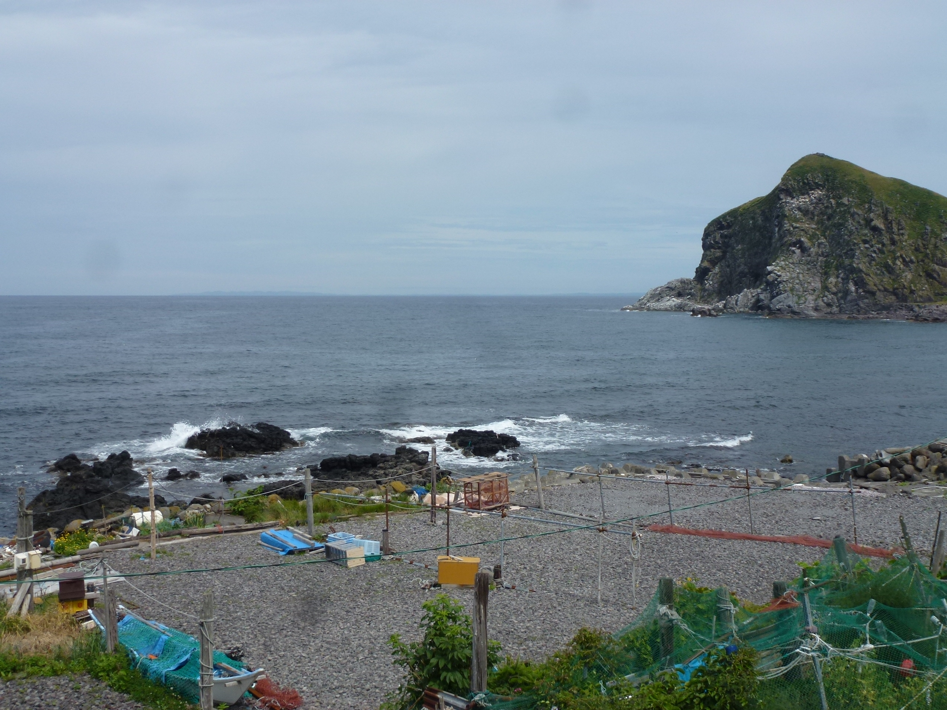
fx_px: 1040
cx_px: 474
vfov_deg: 37.7
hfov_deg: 49.0
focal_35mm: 38
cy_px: 355
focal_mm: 6.8
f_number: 3.8
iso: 100
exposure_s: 1/1600
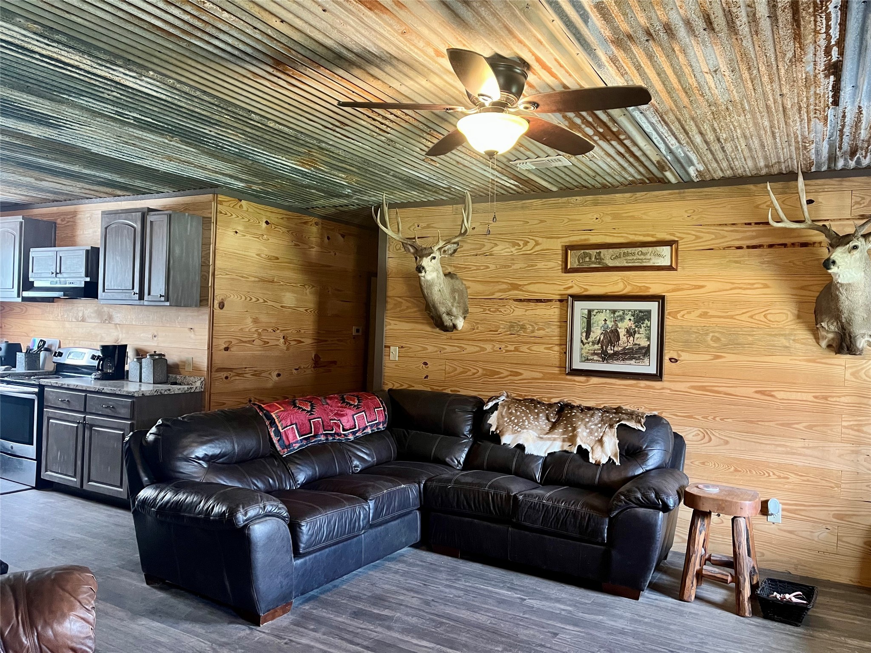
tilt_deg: -0.4
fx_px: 654
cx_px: 436
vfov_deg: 53.1
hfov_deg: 67.3
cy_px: 326
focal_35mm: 26
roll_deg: -2.4
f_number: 1.6
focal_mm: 5.1
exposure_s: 1/60
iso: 500
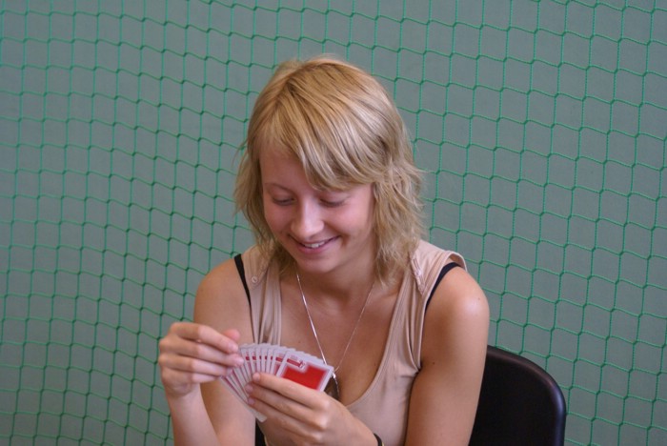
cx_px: 334
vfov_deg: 16.6
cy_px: 223
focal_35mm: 82
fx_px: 1530
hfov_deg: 24.6
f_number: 5.6
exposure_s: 1/50
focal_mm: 55
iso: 800
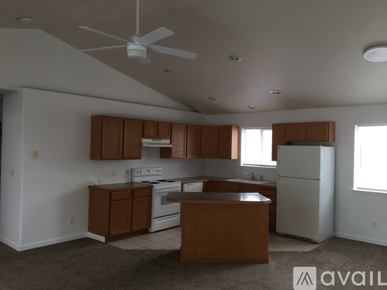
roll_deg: -0.6
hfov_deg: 61.7
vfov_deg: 48.2
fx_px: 324
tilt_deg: +1.5
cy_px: 145
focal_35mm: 29
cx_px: 194
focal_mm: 4.15
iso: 25
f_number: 2.2
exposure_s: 1/30
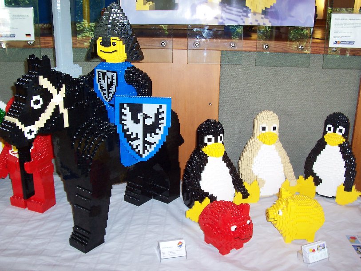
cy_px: 136
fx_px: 386
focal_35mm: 37
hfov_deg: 50.1
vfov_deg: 38.7
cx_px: 180
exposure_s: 1/60
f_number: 2.8
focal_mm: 5.6
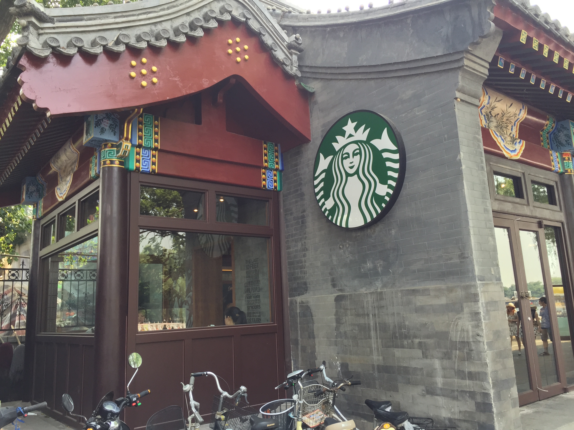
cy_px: 215
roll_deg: +1.7
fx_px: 481
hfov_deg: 61.7
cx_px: 287
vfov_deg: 48.2
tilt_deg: +13.2
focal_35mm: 29
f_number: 2.2
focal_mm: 4.15
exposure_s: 1/120
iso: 40
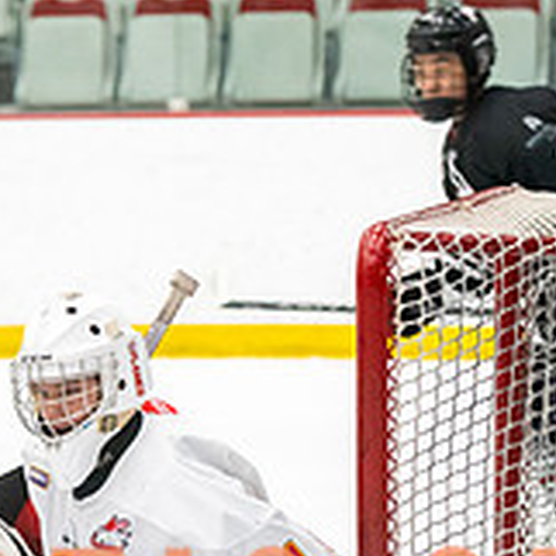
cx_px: 144
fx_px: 6451
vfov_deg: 4.9
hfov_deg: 4.9
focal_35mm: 355
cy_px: 523
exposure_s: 1/640
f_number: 2.8
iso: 3200
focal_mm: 95
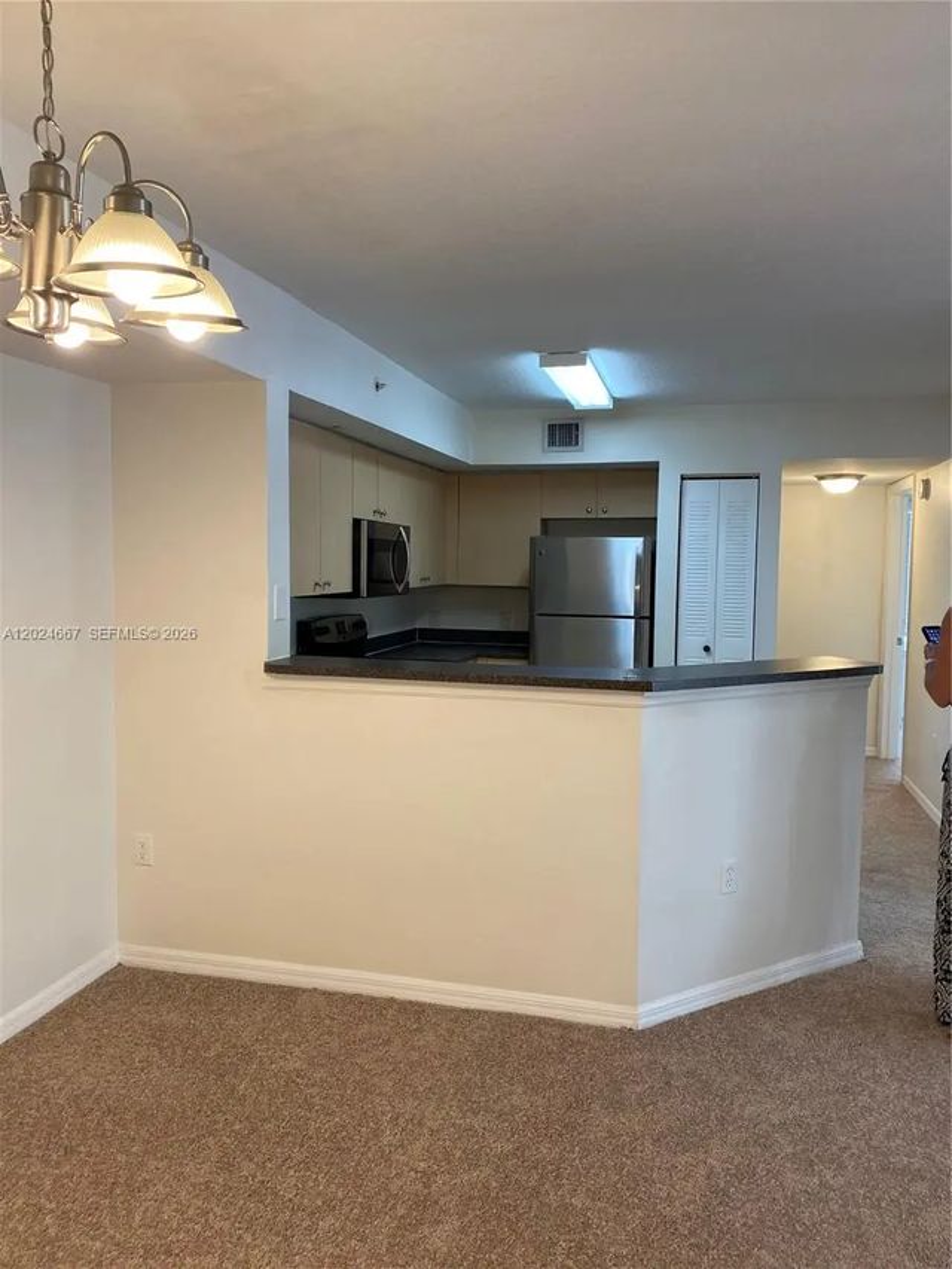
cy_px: 634
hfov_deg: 53.1
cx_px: 476
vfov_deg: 67.3
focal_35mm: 26
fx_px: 953
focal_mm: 4.25
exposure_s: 1/60
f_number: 1.8
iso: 64
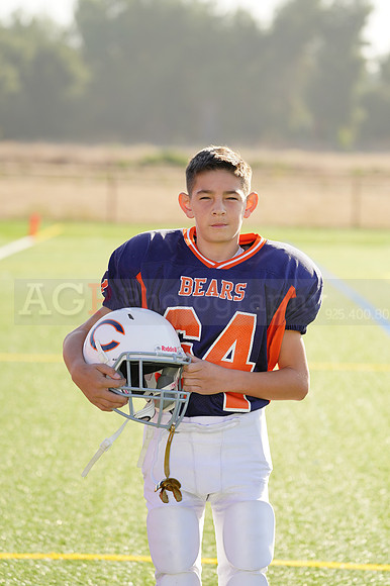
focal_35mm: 194
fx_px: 3156
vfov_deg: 10.6
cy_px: 293
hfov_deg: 7.1
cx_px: 195
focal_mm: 194
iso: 100
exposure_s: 1/250
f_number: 5.6
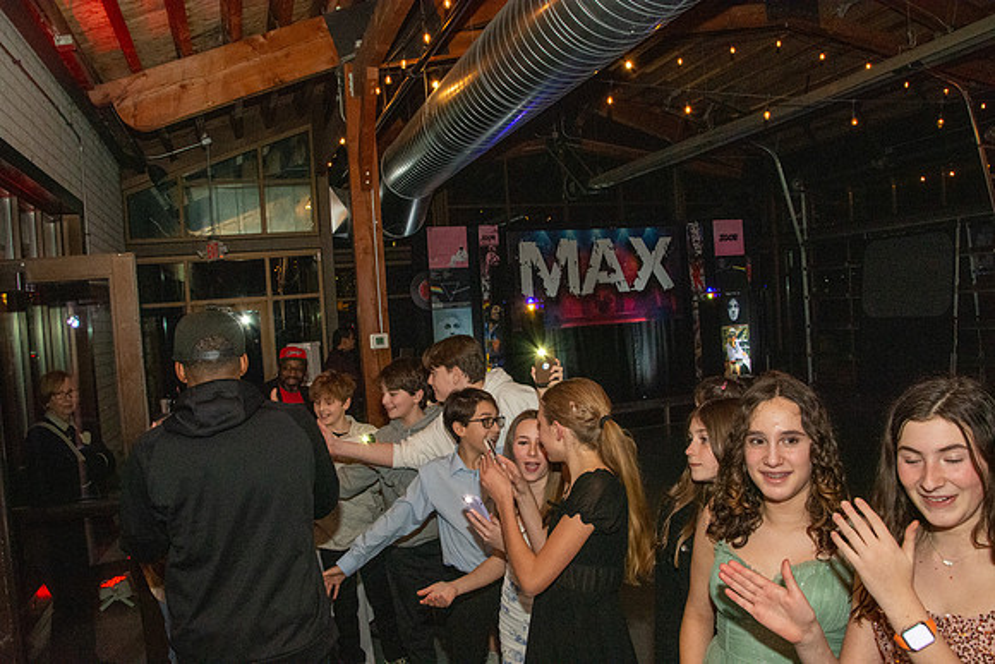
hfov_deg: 67.4
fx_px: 746
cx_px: 498
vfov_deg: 48.0
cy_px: 332
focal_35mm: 27
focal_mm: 18
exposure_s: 1/160
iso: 4000
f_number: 9
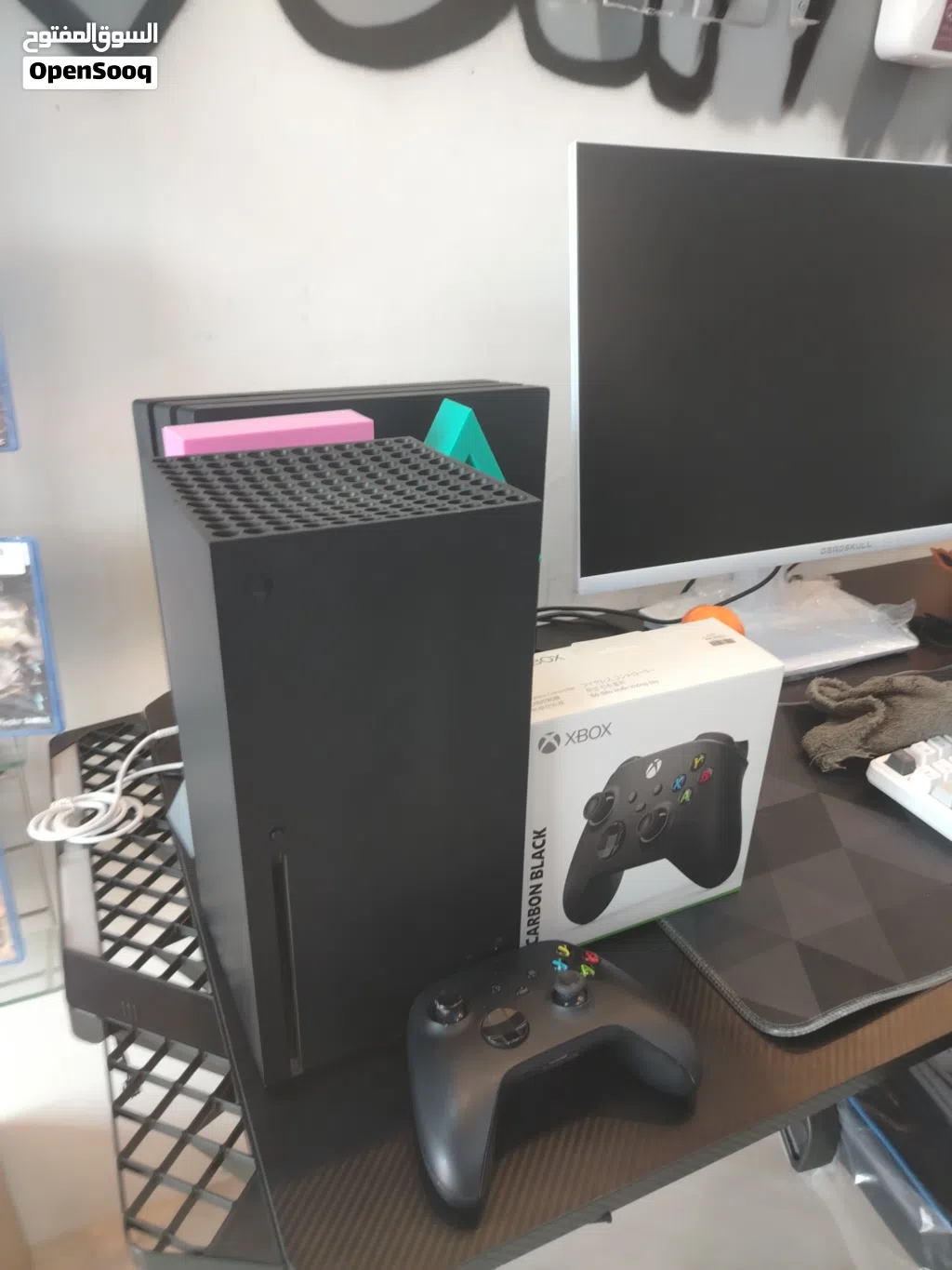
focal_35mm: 24
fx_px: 880
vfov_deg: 71.6
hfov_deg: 56.8
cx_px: 476
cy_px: 635
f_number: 1.75
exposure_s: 1/30
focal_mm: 5.25
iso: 528
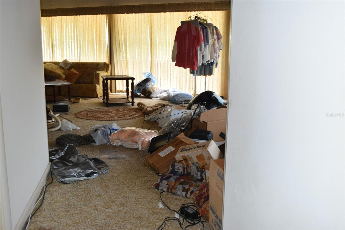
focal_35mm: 36
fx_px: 345
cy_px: 115
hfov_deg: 53.1
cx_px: 172
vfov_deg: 36.9
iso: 800
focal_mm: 24
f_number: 5
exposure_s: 1/100
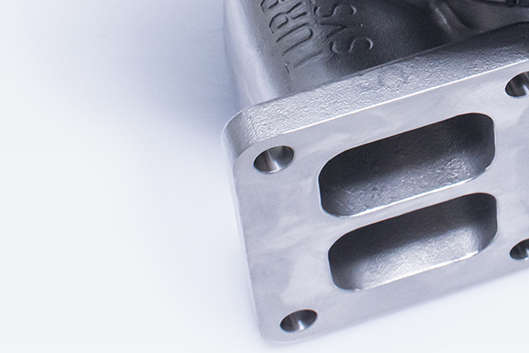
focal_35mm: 171
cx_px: 485
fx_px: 2514
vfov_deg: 7.9
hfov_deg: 11.9
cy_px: -171
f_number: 11
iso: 320
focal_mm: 34
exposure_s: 1/80
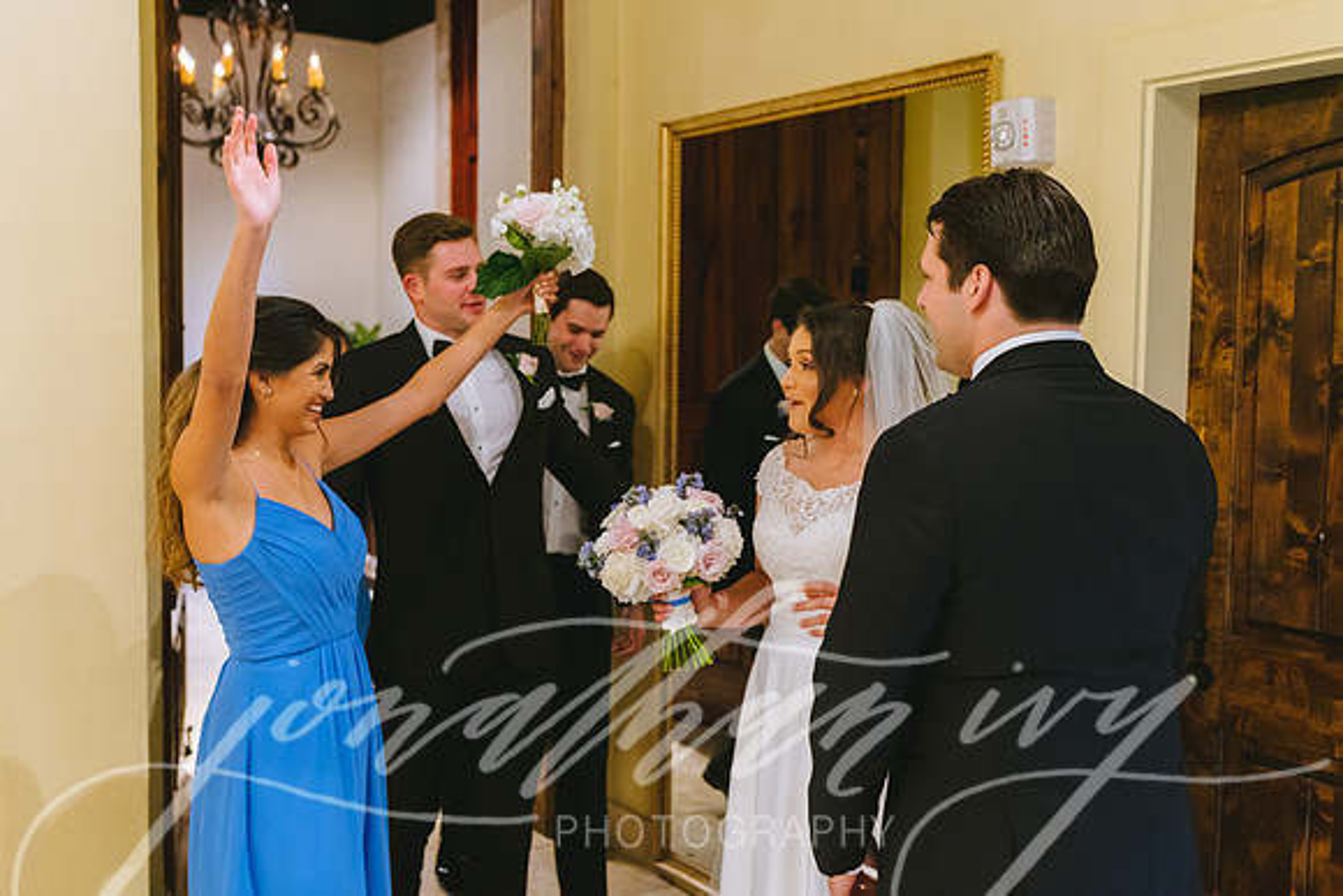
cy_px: 448
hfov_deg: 51.8
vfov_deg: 35.9
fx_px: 1381
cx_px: 633
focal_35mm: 37
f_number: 2.8
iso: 1000
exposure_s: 1/160
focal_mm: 35
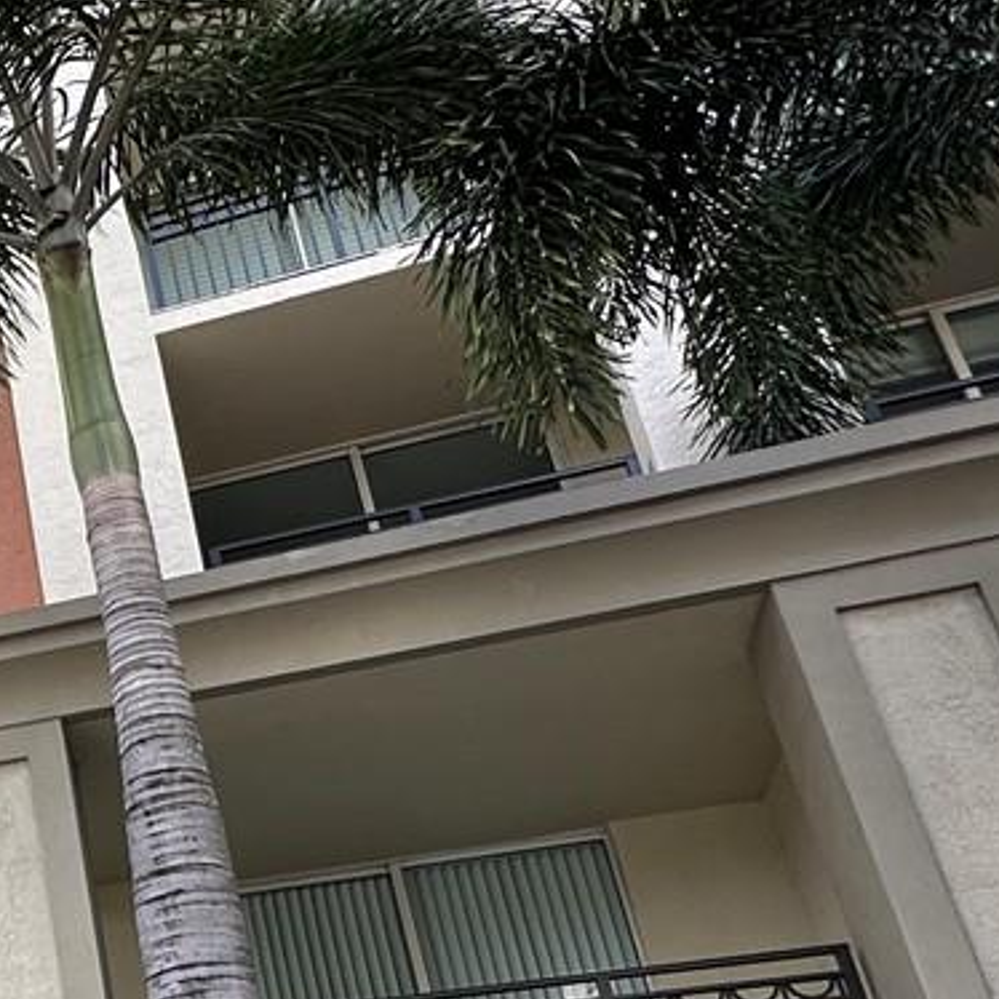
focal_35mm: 53
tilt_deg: +24.9
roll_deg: -1.8
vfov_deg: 31.2
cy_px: 828
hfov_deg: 24.3
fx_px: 1730
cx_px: -545
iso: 40
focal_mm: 2.22
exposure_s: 1/155
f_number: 2.2
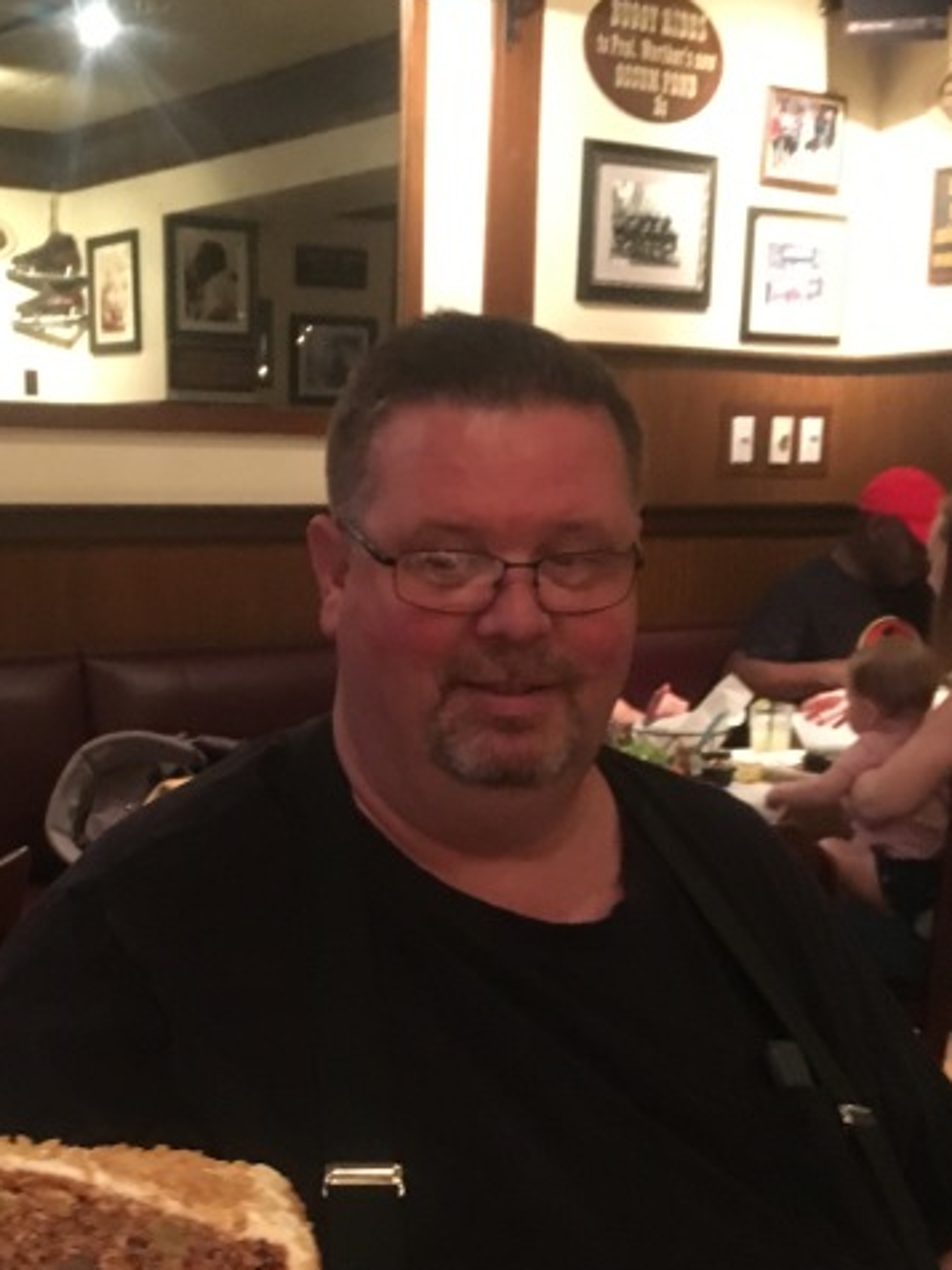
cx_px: 243
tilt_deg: -12.7
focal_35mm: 52
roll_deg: -0.7
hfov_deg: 27.7
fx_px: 1907
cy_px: 911
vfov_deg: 36.2
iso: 320
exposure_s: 1/15
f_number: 2.2
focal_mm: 4.15
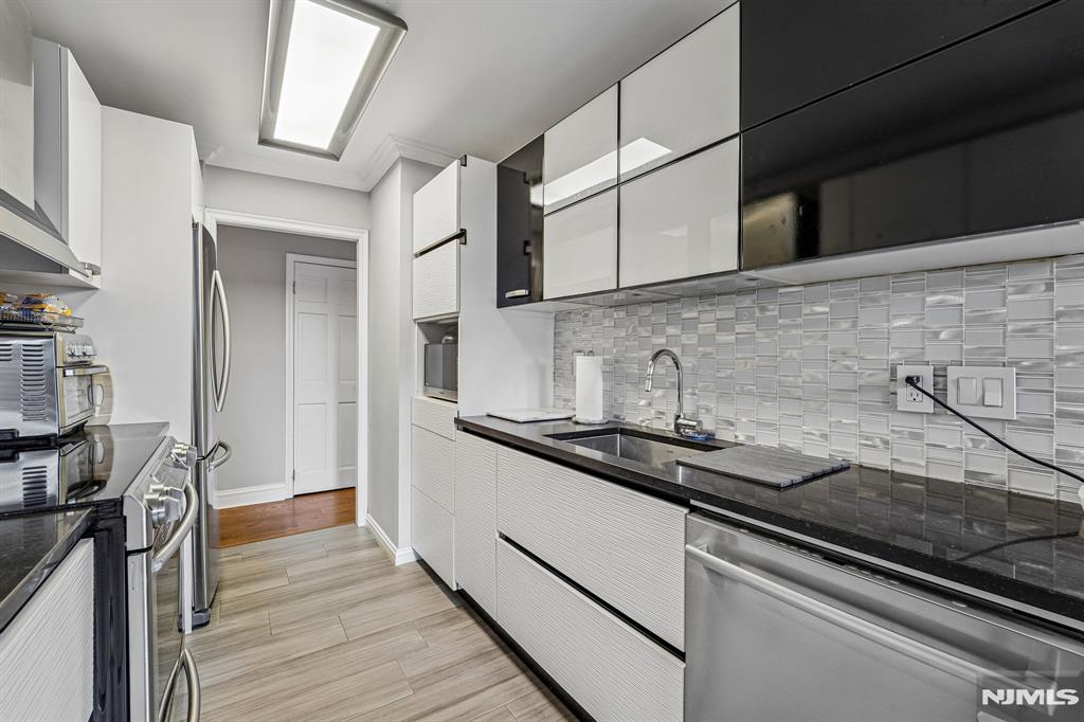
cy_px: 361
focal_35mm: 14
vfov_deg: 81.2
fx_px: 421
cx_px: 542
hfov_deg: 104.3
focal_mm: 14
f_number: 8
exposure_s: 1/10
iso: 400
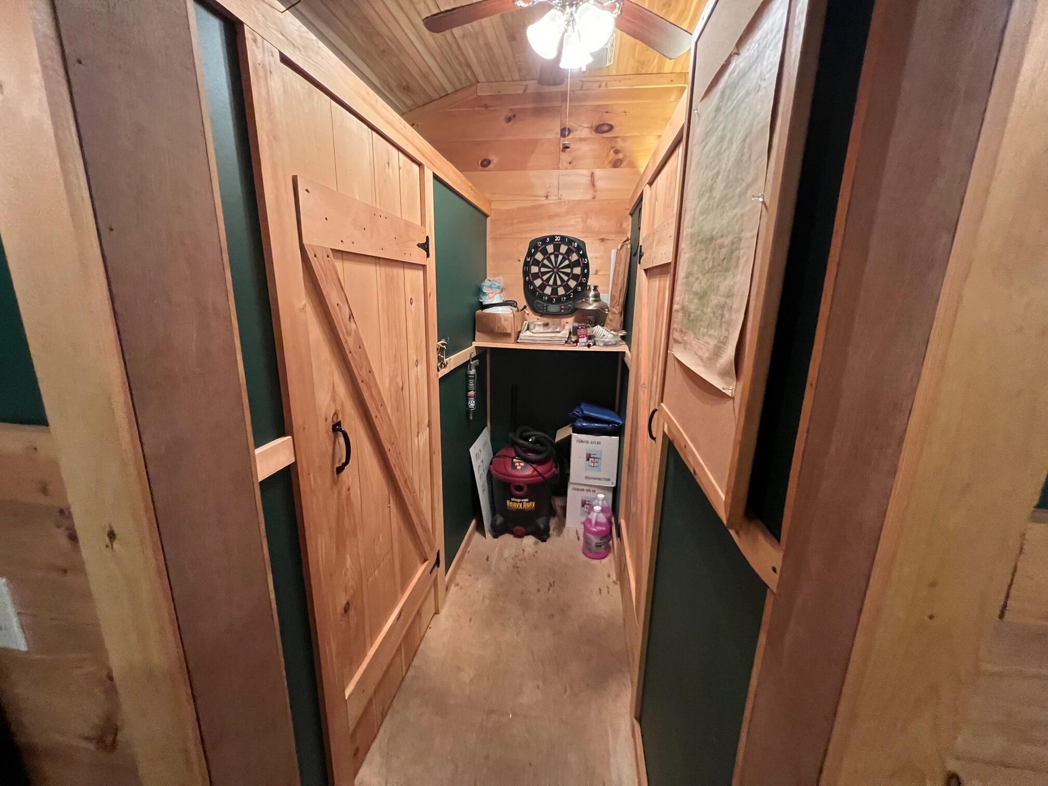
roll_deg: -1.2
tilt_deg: -13.3
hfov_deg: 106.2
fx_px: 394
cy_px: 393
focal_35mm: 13
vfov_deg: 89.9
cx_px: 524
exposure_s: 1/60
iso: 800
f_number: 1.8
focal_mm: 1.57
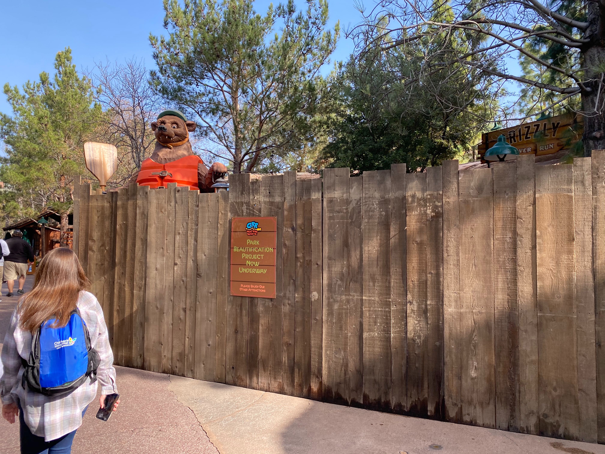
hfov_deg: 67.3
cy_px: 227
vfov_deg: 53.1
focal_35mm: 26
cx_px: 302
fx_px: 454
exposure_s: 1/555
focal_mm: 4.25
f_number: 1.8
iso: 32
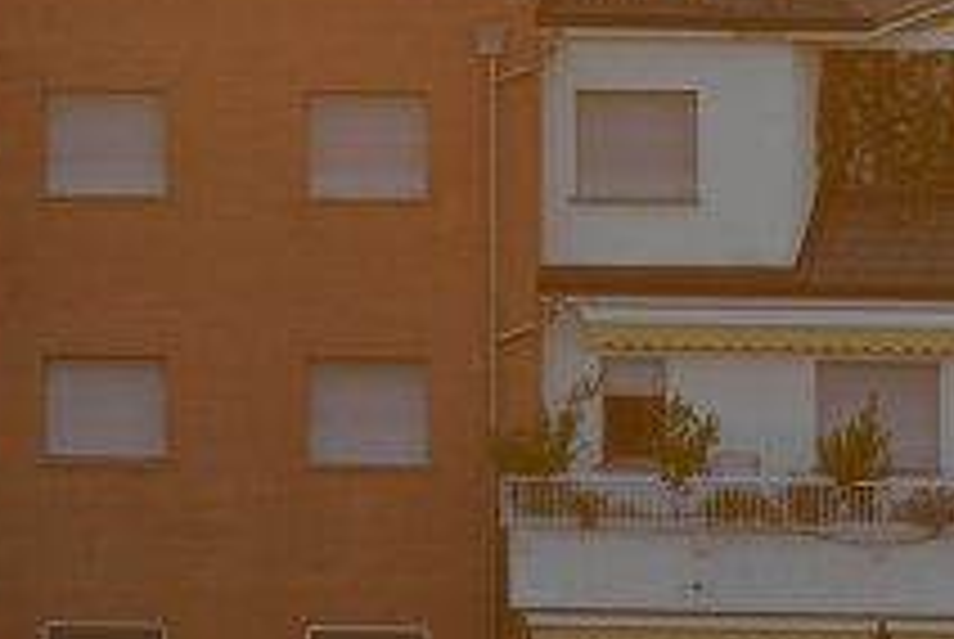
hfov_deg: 2.9
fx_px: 18735
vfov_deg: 1.9
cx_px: 954
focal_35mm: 706
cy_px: -583
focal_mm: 150
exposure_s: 1/500
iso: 640
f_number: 7.1
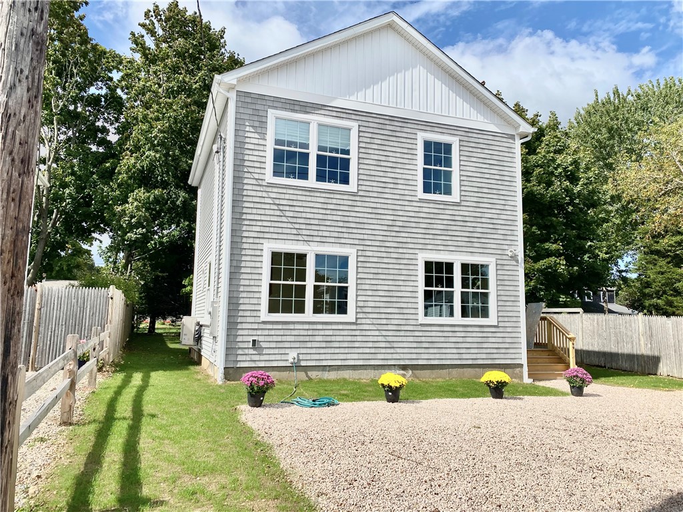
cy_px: 256
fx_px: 513
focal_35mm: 26
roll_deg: +0.1
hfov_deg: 67.3
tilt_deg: +4.3
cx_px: 342
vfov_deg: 53.1
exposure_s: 1/3731
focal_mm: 4.25
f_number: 1.8
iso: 32
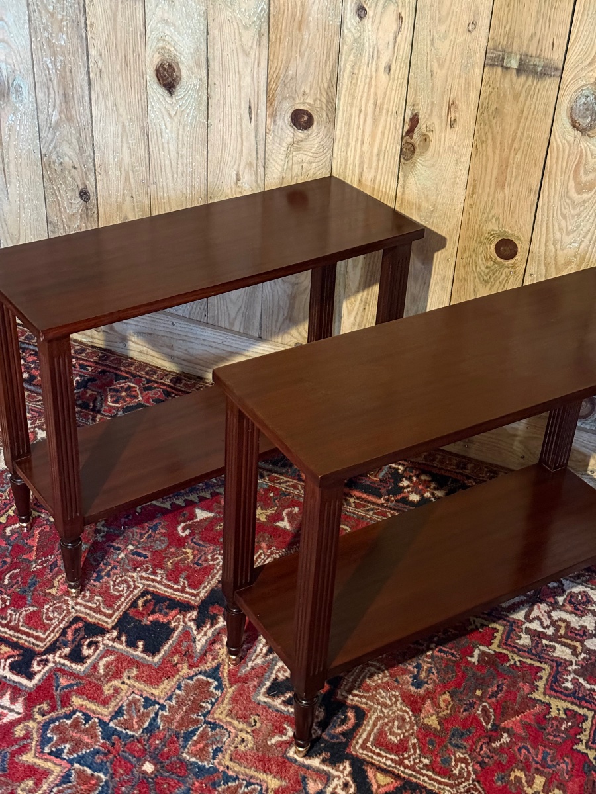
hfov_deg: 30.3
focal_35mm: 48
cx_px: 298
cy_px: 397
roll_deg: -4.0
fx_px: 1102
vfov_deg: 39.7
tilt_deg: -32.8
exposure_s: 1/15
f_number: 1.78
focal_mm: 6.76
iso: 1600
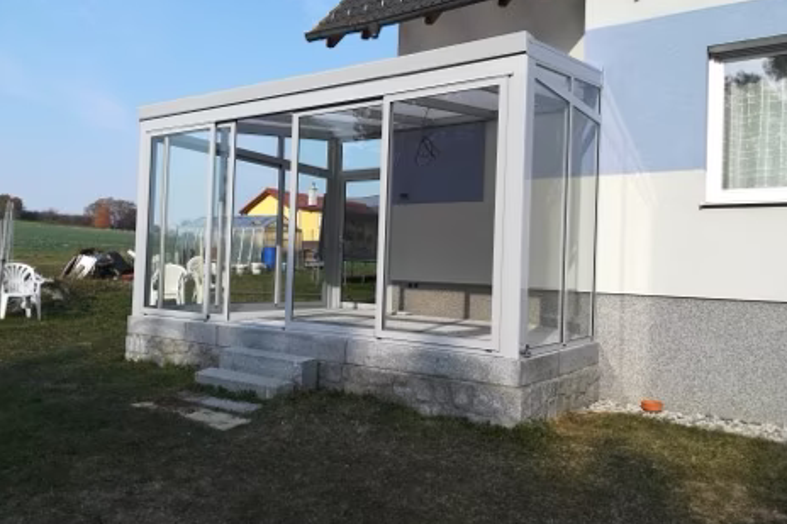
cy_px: 254
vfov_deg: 46.4
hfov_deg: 65.5
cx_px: 394
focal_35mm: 28
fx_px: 612
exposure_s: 1/670
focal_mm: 3.83
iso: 50
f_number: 2.2
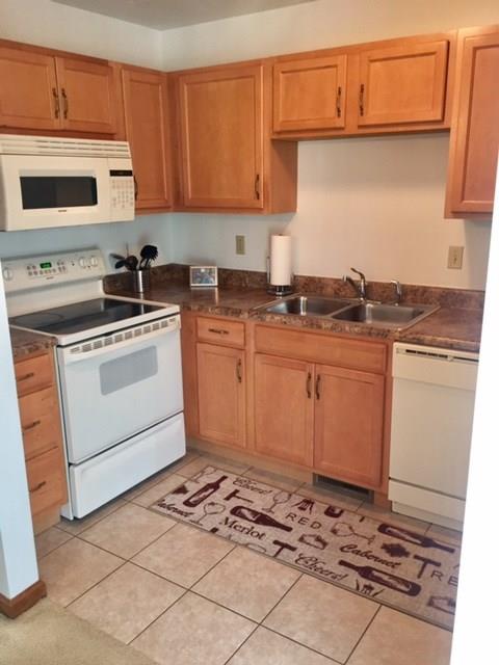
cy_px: 332
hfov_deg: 48.2
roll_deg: +0.7
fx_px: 557
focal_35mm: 29
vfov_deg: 61.7
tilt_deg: -14.2
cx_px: 250
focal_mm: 4.15
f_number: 2.2
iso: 100
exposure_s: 1/30
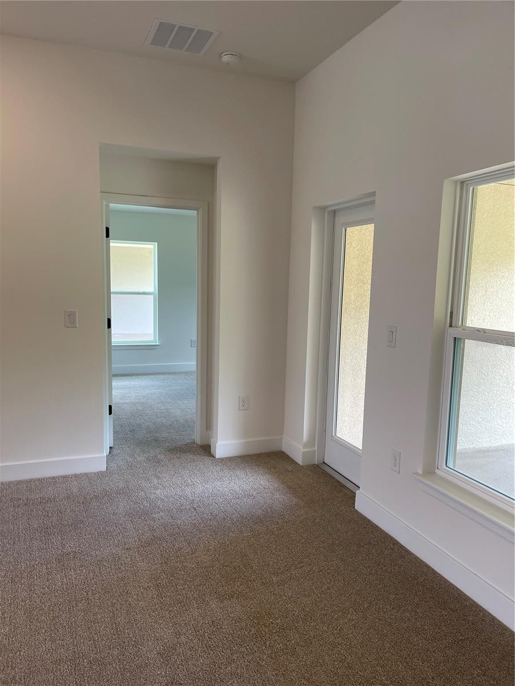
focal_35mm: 25
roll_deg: -1.5
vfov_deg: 69.4
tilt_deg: -6.9
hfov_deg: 54.9
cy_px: 343
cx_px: 258
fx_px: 496
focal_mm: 5.1
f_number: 1.6
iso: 64
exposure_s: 1/120
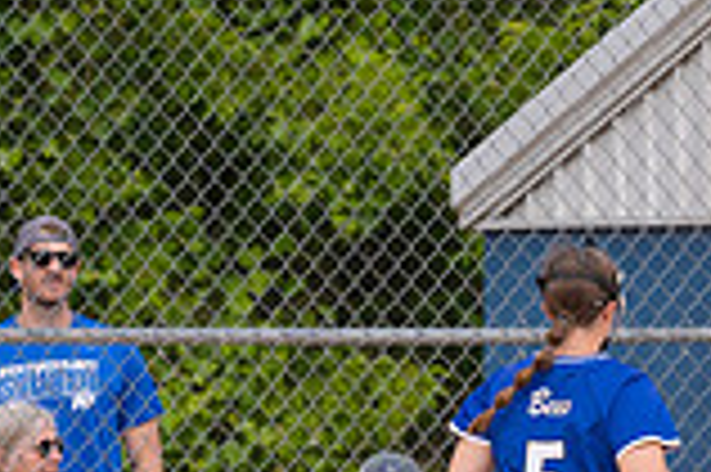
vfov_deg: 1.2
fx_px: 21682
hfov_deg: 1.9
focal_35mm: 1099
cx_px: 1264
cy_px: 391
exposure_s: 1/1600
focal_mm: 200
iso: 320
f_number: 5.6
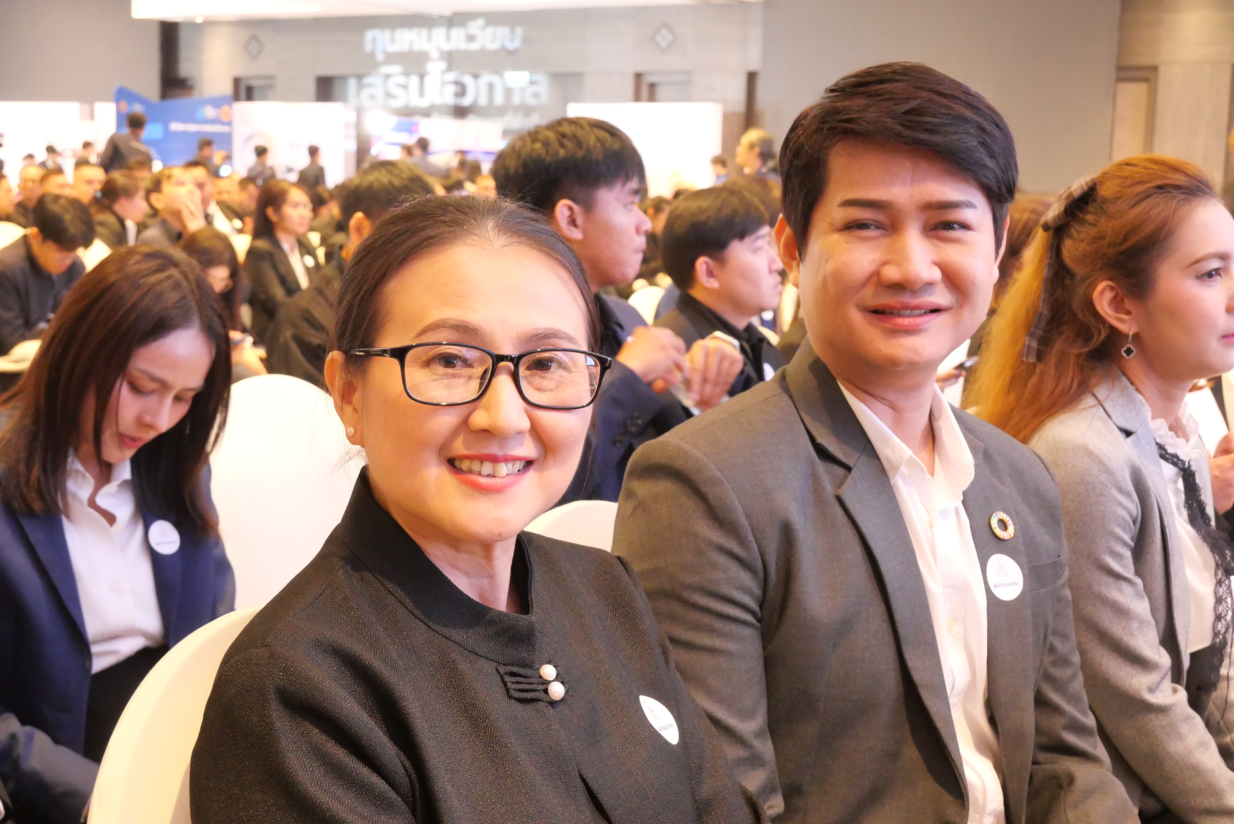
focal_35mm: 47
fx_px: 1612
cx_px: 617
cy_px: 412
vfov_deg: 28.7
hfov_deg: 41.9
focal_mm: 23
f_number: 5.6
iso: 3200
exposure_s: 1/13
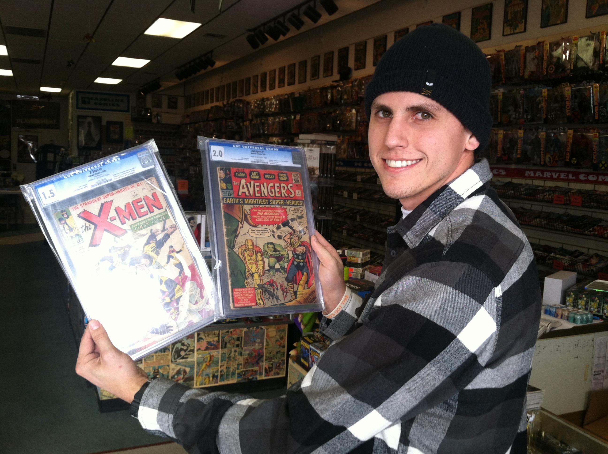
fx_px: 614
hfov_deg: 52.7
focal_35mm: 35
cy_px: 227
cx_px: 304
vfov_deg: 40.6
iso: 80
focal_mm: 3.85
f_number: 2.8
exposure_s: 1/30
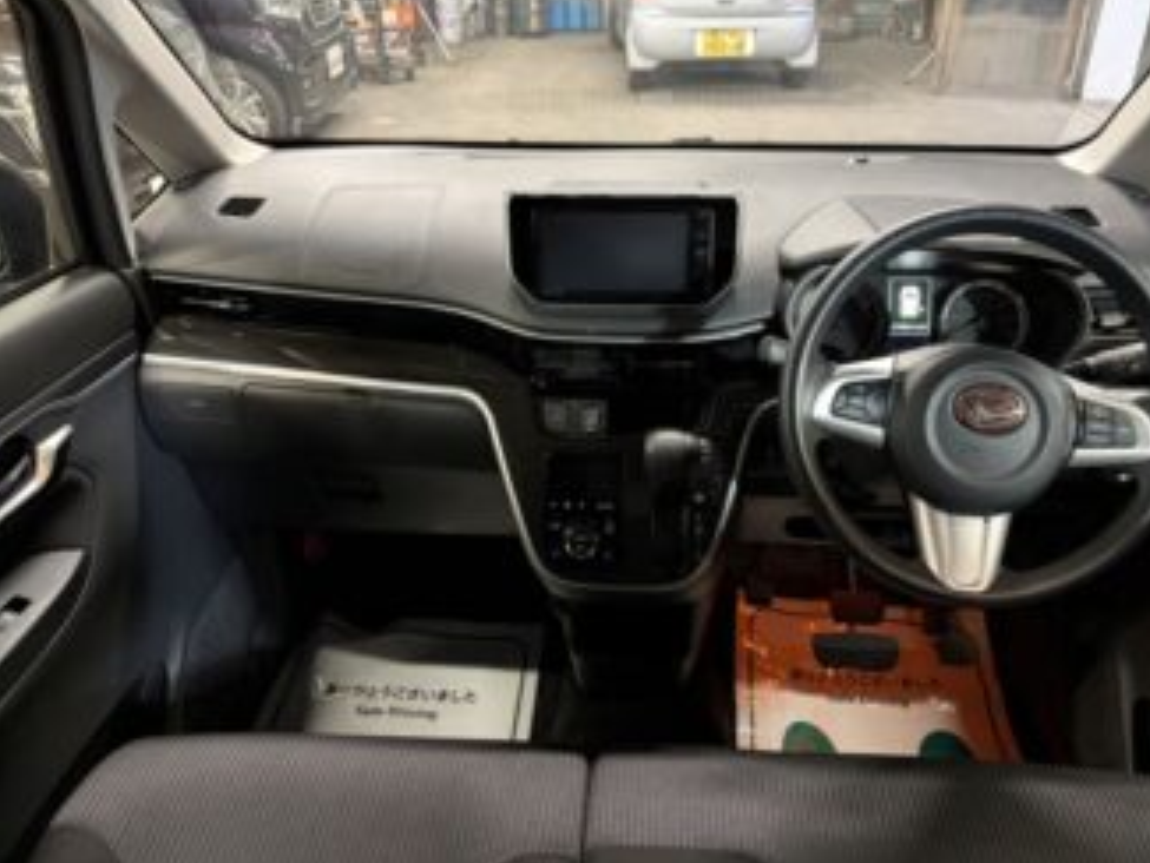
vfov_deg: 49.8
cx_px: 612
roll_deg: -0.2
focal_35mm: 28
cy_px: 437
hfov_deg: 63.4
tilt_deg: -29.2
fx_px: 931
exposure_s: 1/25
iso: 640
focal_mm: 5.96
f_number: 1.6
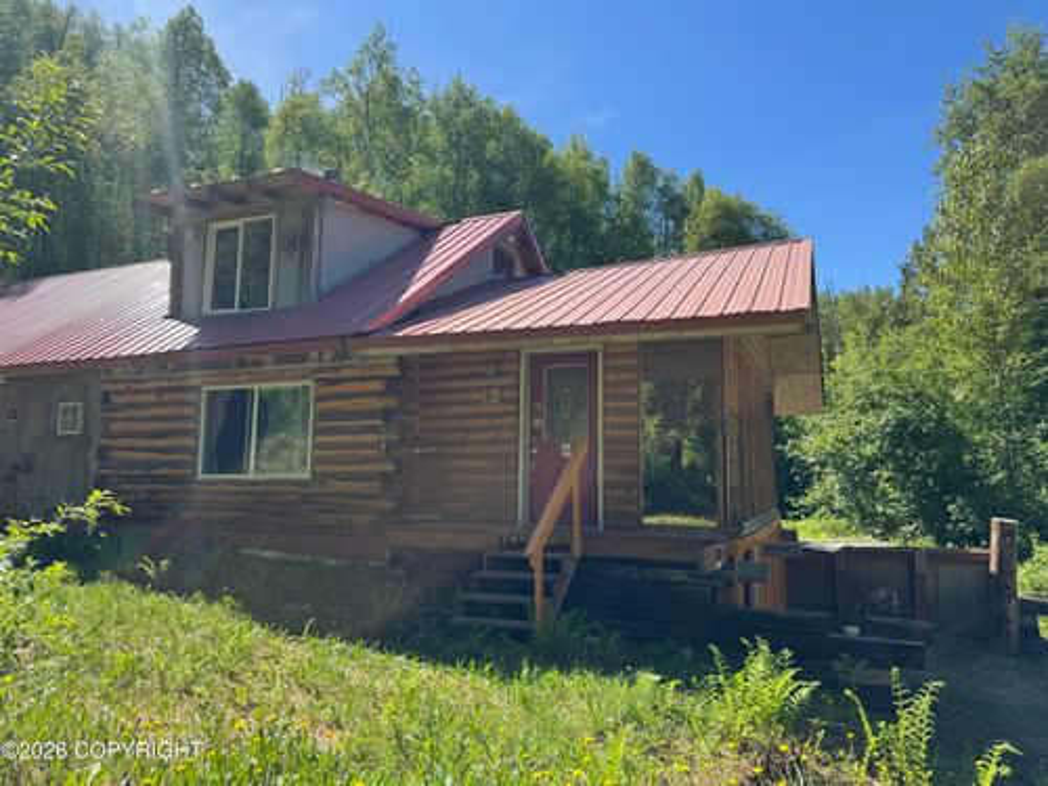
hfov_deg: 71.6
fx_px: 727
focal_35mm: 24
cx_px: 524
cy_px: 393
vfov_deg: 56.8
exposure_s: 1/2252
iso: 80
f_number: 1.78
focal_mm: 6.76
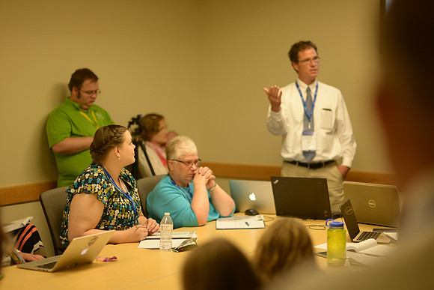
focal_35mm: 85
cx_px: 217
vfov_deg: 16.1
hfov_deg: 23.9
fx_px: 1025
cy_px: 145
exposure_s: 1/125
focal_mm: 85
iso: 320
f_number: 1.4
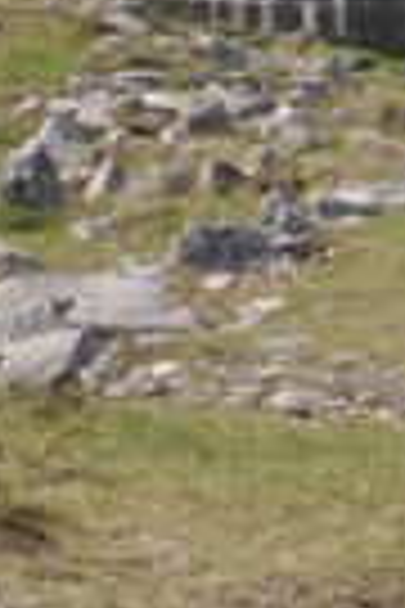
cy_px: -194
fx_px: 2852
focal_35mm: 169
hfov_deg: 8.1
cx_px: 398
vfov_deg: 11.8
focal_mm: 32
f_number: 8
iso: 100
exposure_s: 1/250
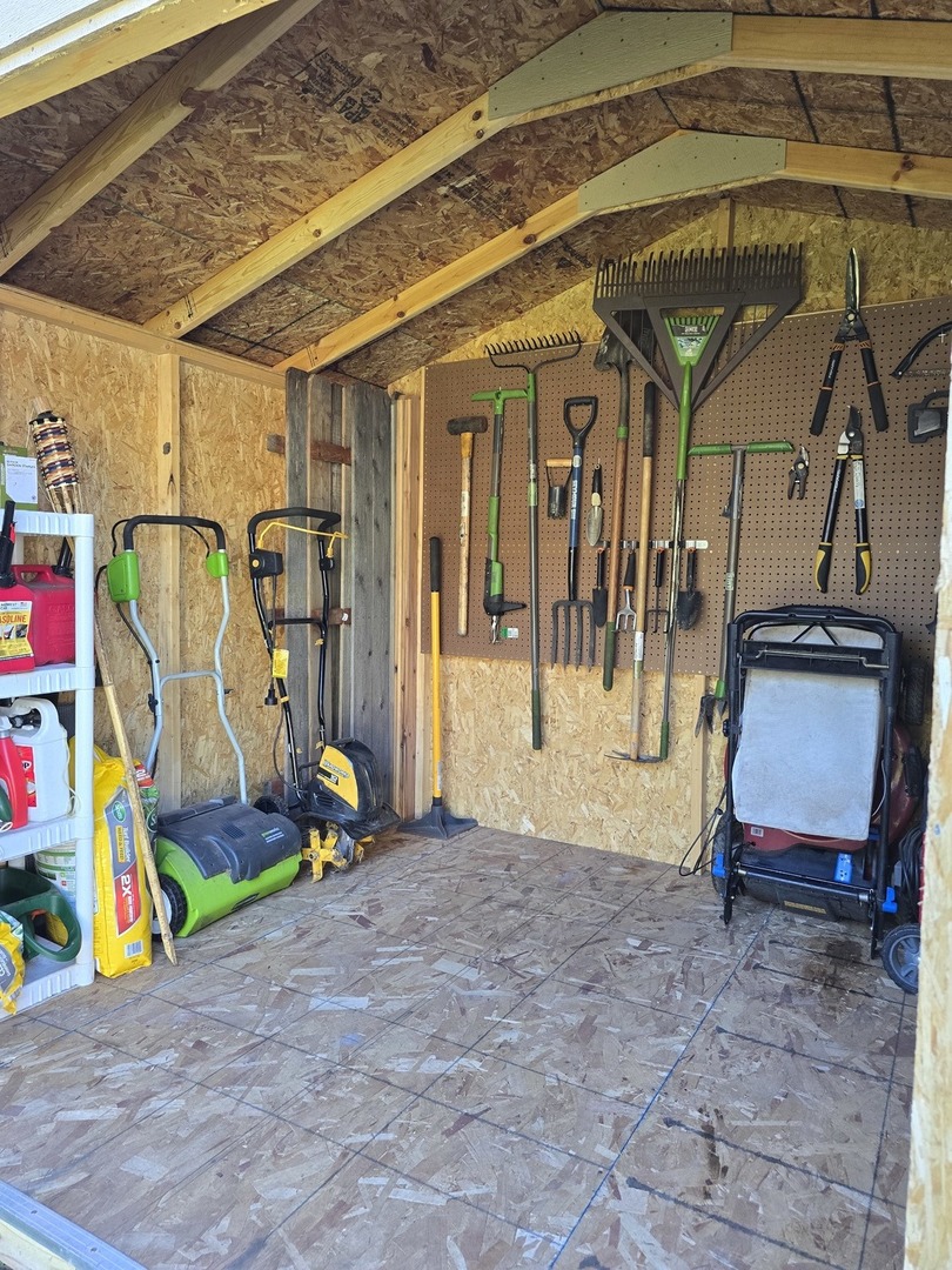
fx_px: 843
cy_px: 635
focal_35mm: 23
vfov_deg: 73.9
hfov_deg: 58.9
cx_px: 476
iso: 200
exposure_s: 1/180
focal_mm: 6.3
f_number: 1.7
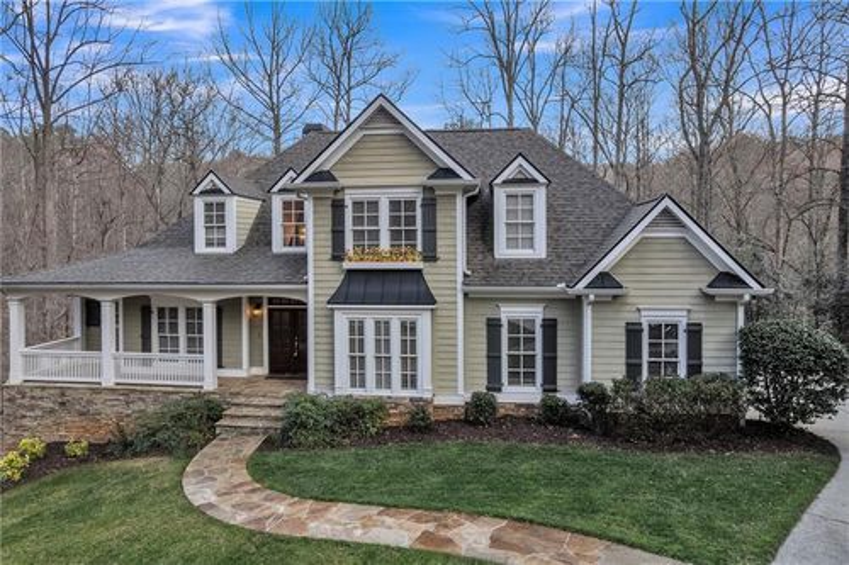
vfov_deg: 57.2
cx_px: 424
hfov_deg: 78.6
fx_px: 519
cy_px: 282
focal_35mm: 22
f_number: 2.8
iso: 100
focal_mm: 8.38
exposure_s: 1/25
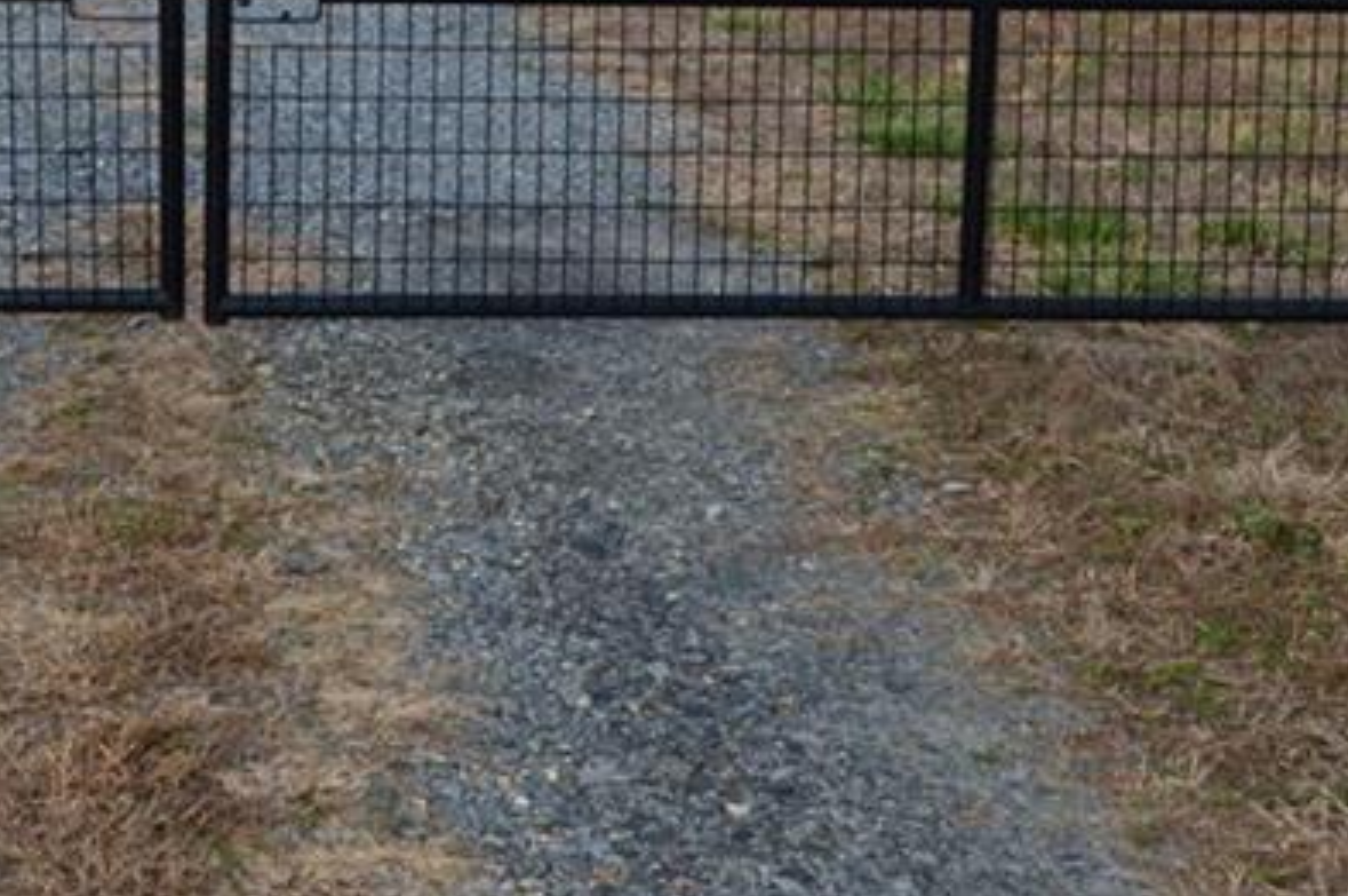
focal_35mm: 86
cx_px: 264
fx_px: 3216
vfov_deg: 15.1
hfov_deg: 23.3
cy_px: -257
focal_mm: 22
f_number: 10
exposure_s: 1/200
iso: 400
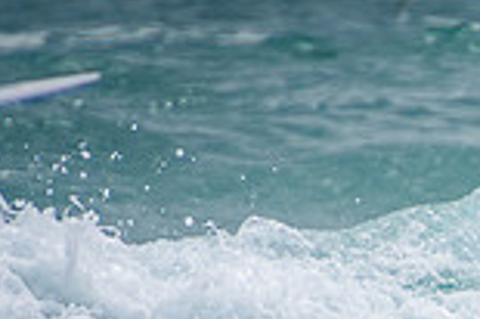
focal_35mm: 2247
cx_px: 839
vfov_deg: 0.6
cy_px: 475
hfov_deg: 0.9
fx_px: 29928
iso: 360
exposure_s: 1/2000
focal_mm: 400
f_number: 5.6
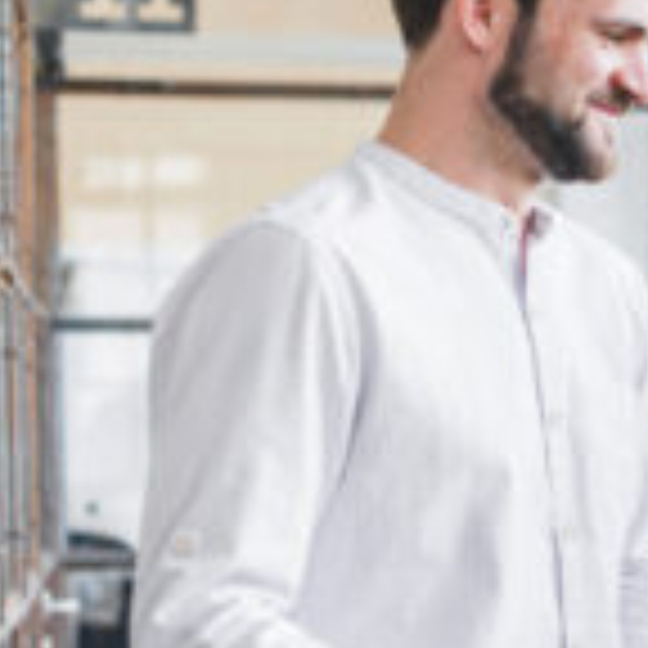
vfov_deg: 12.8
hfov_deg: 12.2
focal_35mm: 136
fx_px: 2880
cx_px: 994
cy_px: 497
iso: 500
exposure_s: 1/250
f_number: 3.2
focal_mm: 50
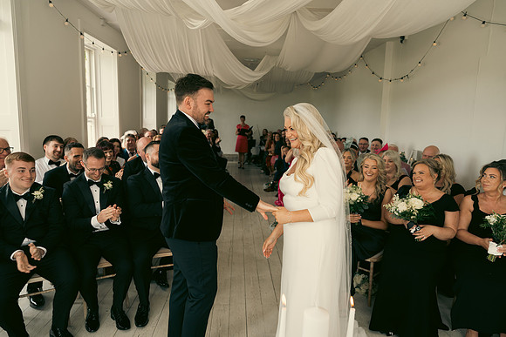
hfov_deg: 73.7
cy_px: 168
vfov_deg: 53.2
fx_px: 337
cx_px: 253
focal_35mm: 24
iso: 250
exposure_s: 1/160
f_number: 3.5
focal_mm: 24
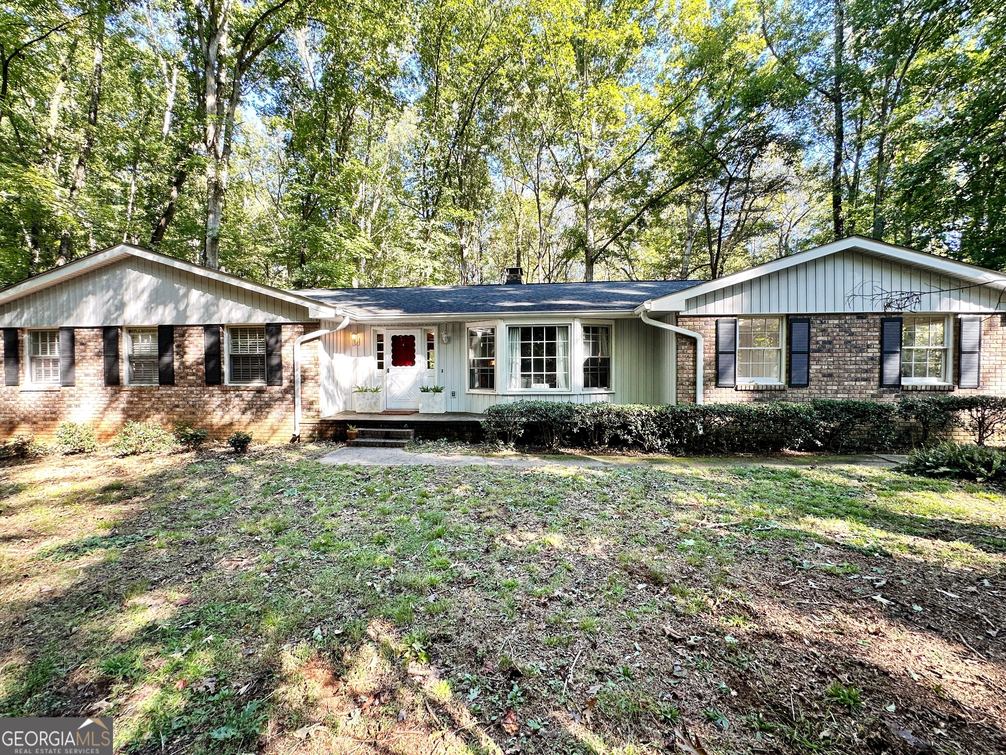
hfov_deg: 102.1
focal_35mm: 14
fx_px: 407
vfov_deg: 85.7
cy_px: 378
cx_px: 503
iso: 64
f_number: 2.2
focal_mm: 2.22
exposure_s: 1/99
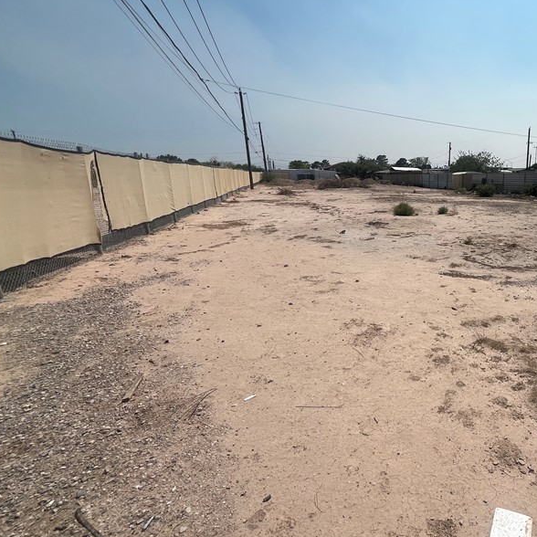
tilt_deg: -12.5
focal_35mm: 20
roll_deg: -0.7
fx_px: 351
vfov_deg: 74.8
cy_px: 267
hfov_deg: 66.4
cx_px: 445
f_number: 1.8
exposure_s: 1/4219
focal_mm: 1.57
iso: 32
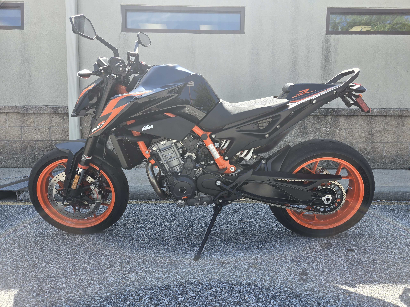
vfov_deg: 58.9
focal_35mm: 23
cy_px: 154
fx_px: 272
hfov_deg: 73.9
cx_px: 205
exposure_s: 1/474
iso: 25
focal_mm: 5.4
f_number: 1.8
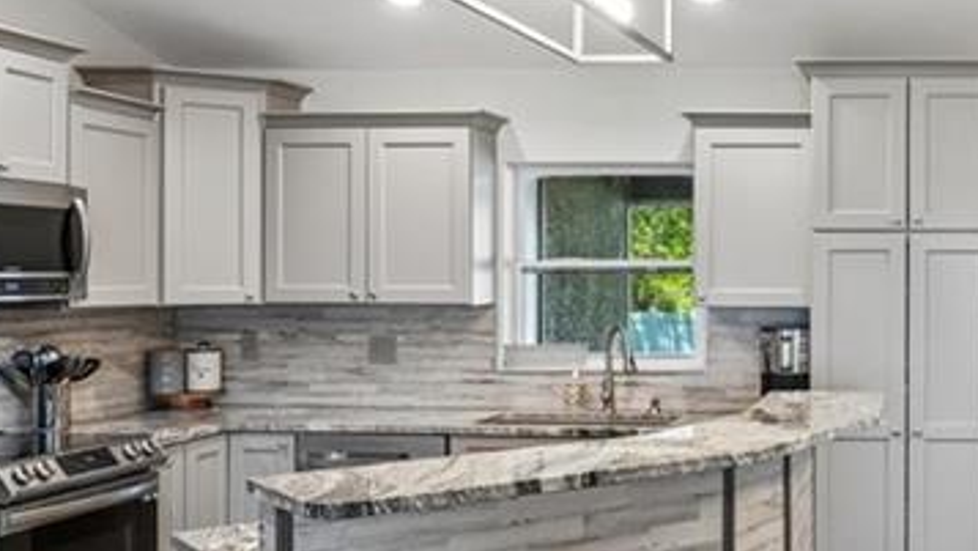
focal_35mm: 48
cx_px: 857
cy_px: 265
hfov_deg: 40.1
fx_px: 1245
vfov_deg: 24.9
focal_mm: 16
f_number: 8
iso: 400
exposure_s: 1/13
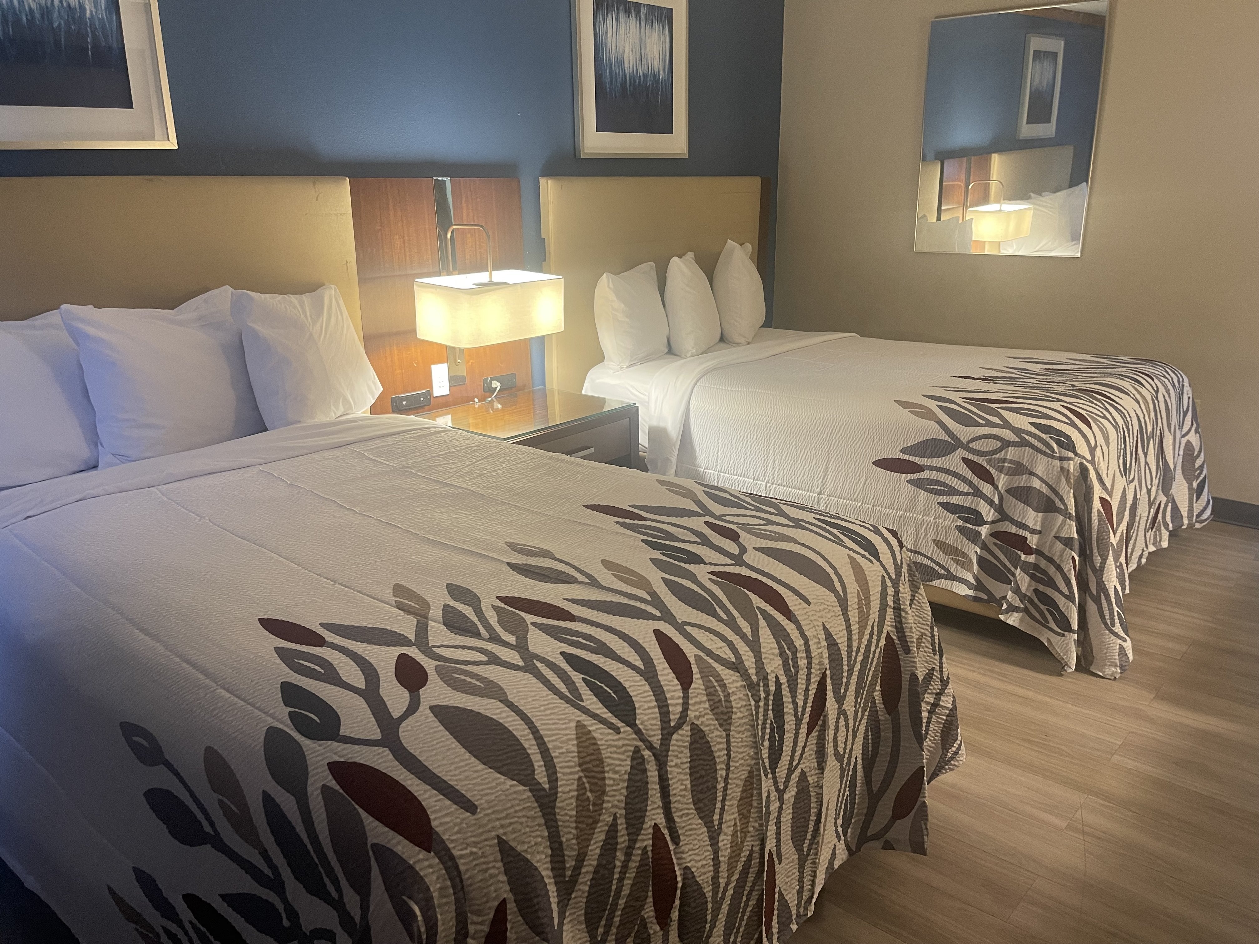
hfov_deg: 69.4
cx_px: 630
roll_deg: +0.9
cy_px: 472
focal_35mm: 25
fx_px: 909
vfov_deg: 54.9
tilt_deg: -17.4
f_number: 1.6
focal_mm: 5.1
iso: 250
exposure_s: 1/60
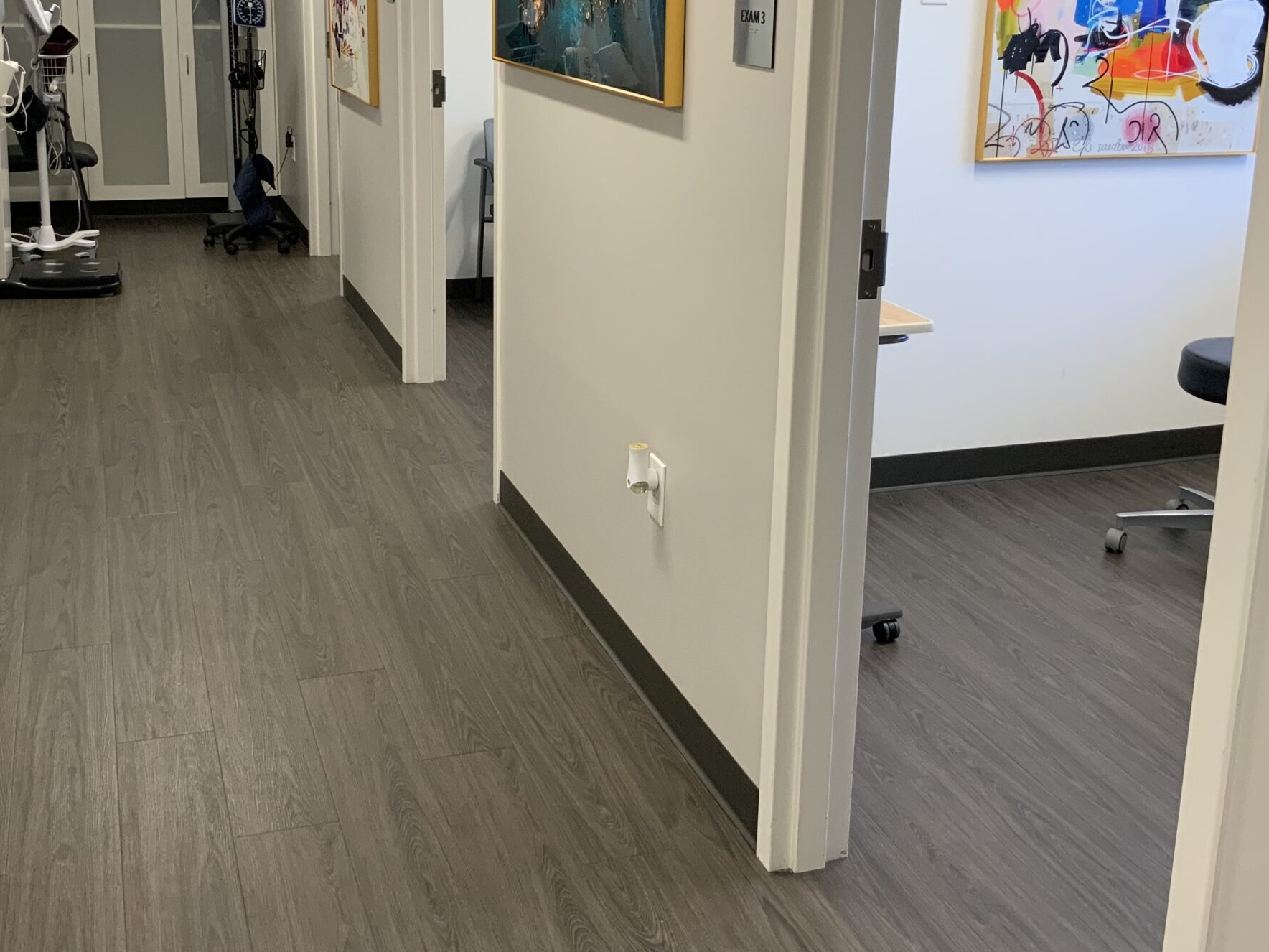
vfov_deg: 34.0
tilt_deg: -14.3
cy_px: 319
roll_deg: -1.6
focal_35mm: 42
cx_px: 618
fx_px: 1540
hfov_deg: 44.8
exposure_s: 1/60
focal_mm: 3
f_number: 1.8
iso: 64
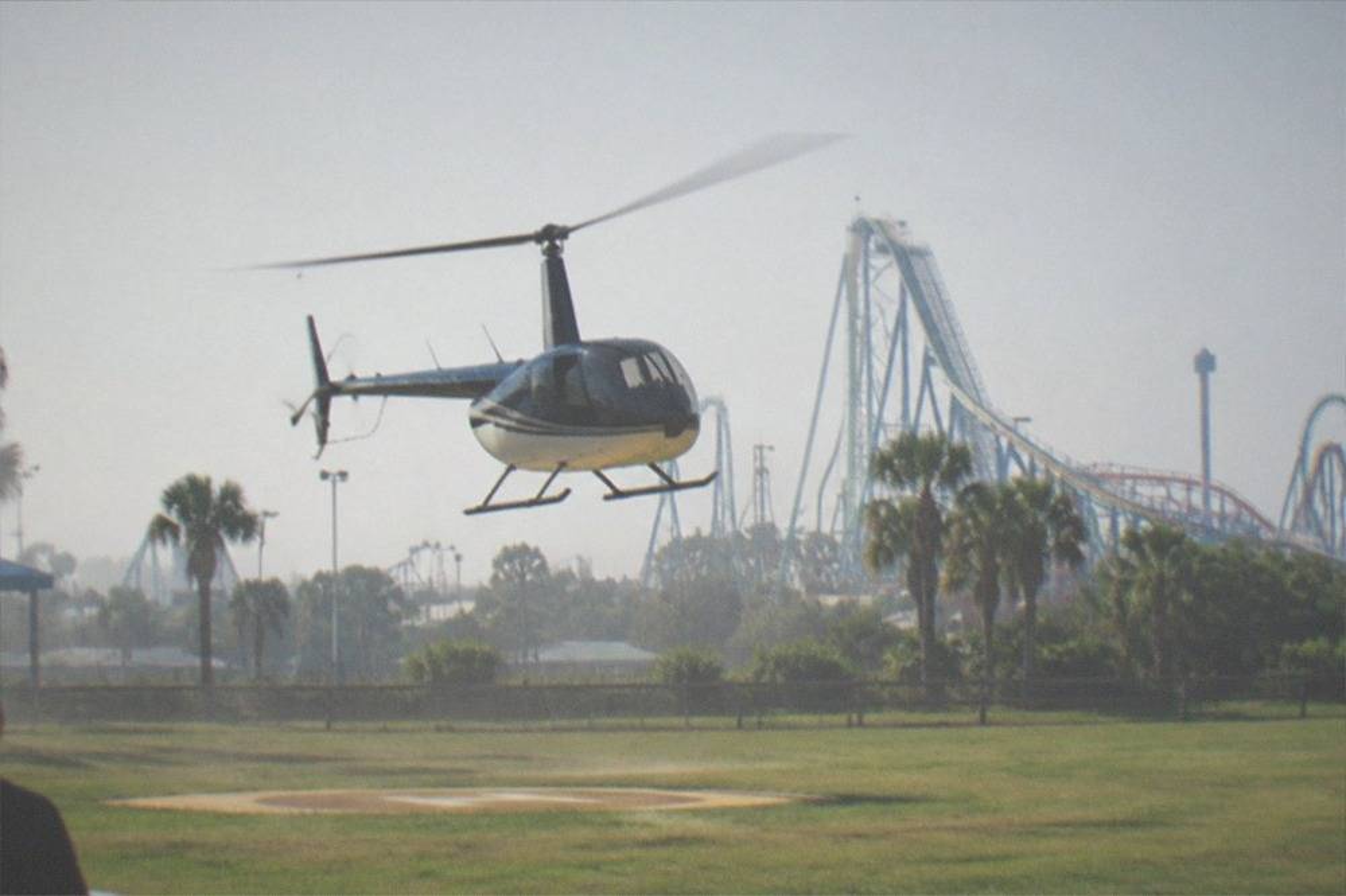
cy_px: 448
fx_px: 1308
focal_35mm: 35
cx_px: 673
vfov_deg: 37.8
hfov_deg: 54.5
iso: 320
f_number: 7.1
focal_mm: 35
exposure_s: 1/1000
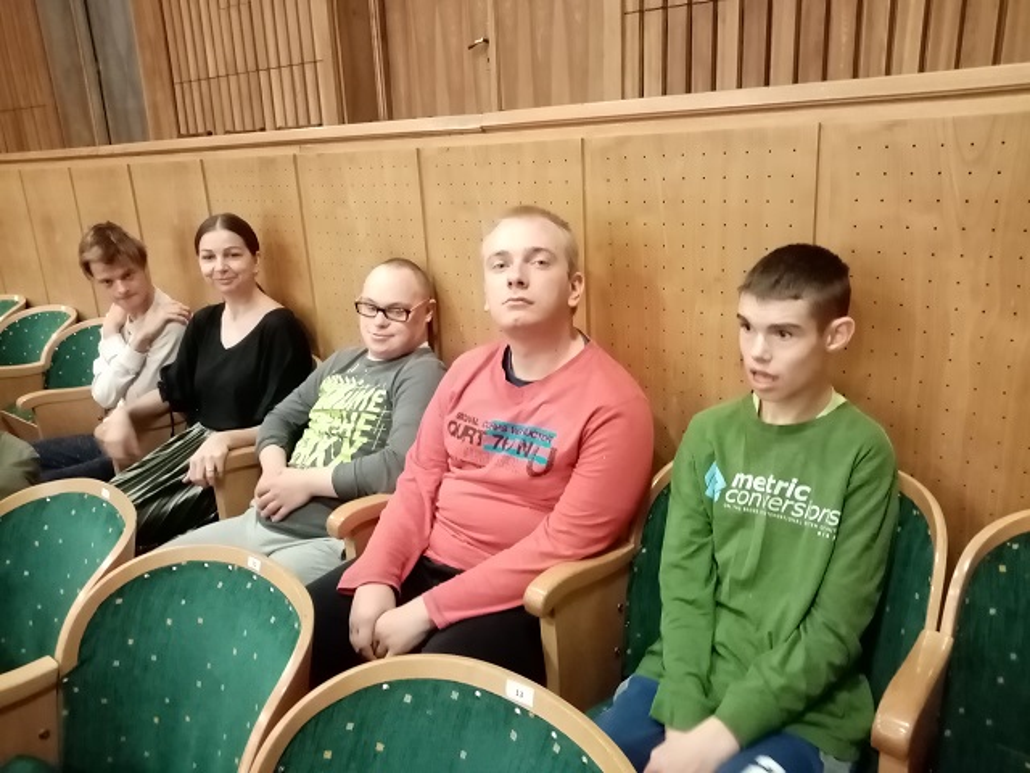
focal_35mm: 26
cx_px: 515
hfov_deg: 67.3
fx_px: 774
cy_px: 386
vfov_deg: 53.1
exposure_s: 1/16.7
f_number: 1.8
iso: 1495
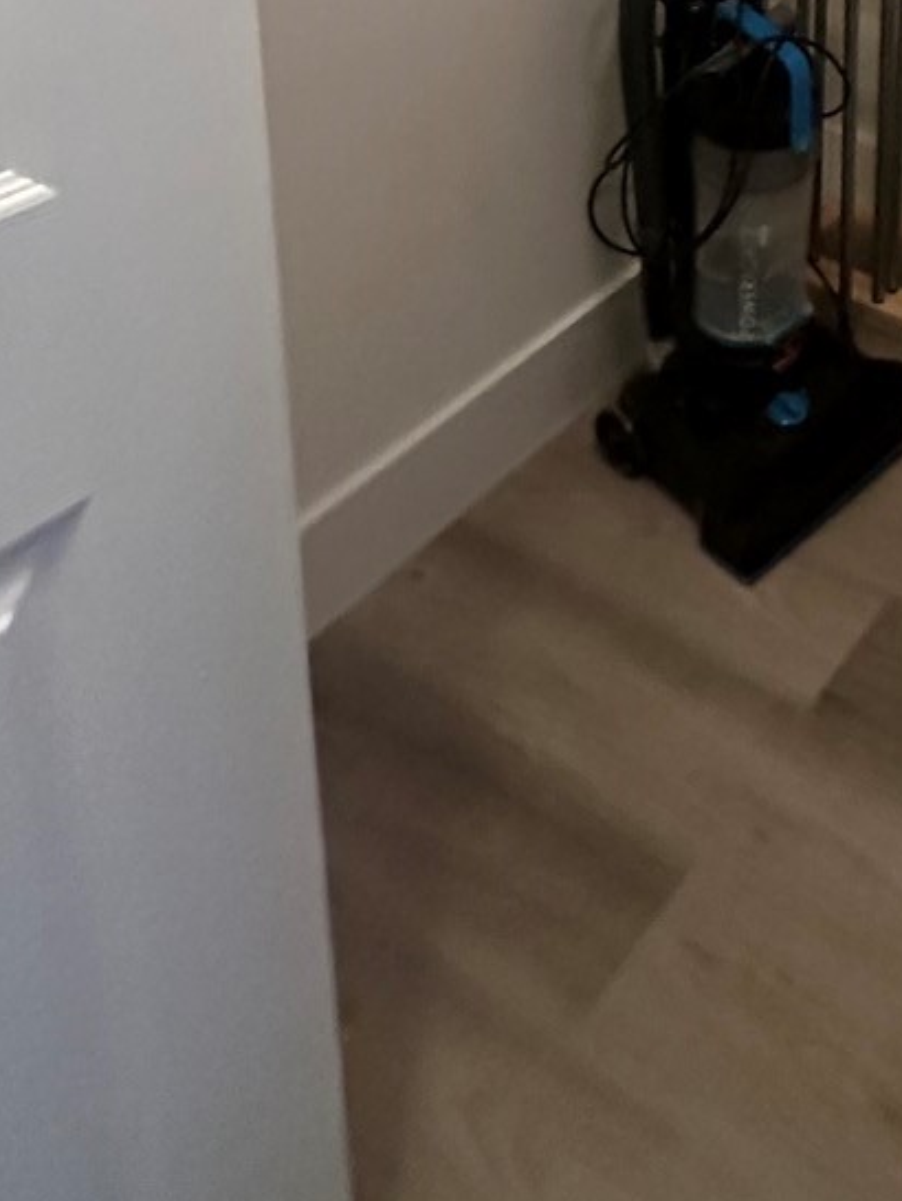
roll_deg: -2.8
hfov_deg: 31.4
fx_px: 1423
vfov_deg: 34.9
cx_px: 983
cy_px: -286
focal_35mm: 41
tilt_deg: -14.8
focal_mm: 2.22
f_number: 2.2
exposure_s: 1/60
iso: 800
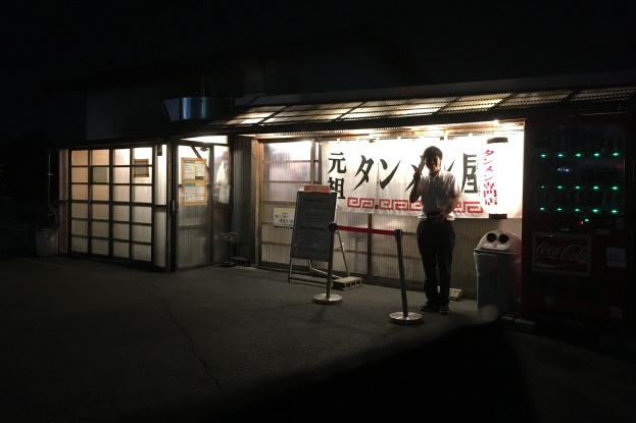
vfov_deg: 42.3
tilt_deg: +0.3
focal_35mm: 31
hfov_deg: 60.3
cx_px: 317
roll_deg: -1.7
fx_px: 547
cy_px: 197
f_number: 2.2
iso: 200
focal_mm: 4.15
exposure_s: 1/15
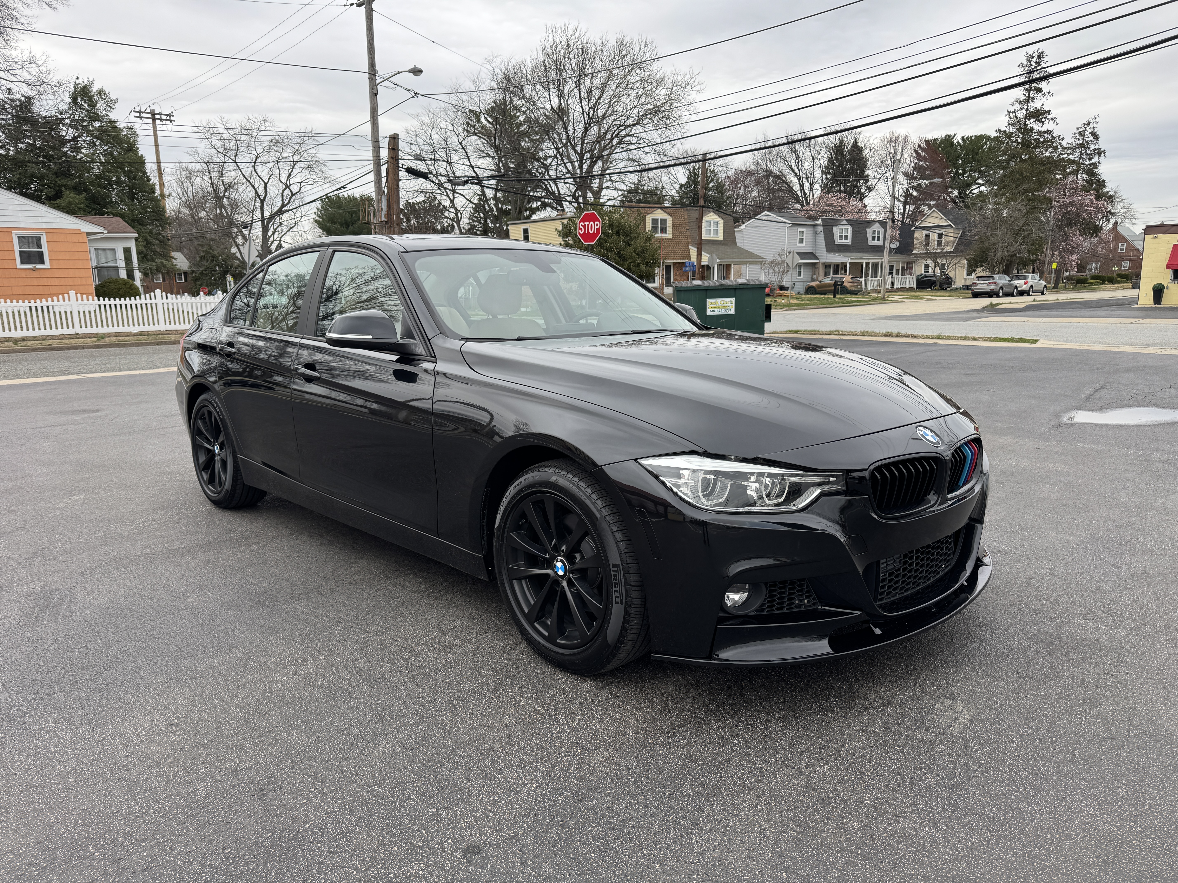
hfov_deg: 71.6
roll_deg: +0.9
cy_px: 442
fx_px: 817
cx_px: 589
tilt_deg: -11.0
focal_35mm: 24
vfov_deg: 56.8
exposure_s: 1/364
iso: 80
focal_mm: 6.76
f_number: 1.78
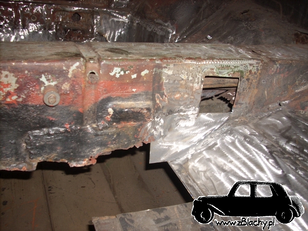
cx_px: 154
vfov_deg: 38.7
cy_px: 116
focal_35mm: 37
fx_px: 329
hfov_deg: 50.1
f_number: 2.8
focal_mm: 6.2
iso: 64
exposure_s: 1/60
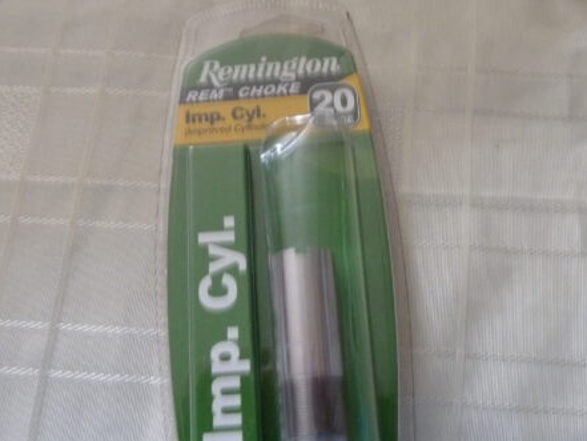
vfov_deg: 41.3
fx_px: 577
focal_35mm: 34
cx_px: 313
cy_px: 289
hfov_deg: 53.9
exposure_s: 1/8
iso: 400
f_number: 3.3
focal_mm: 4.1
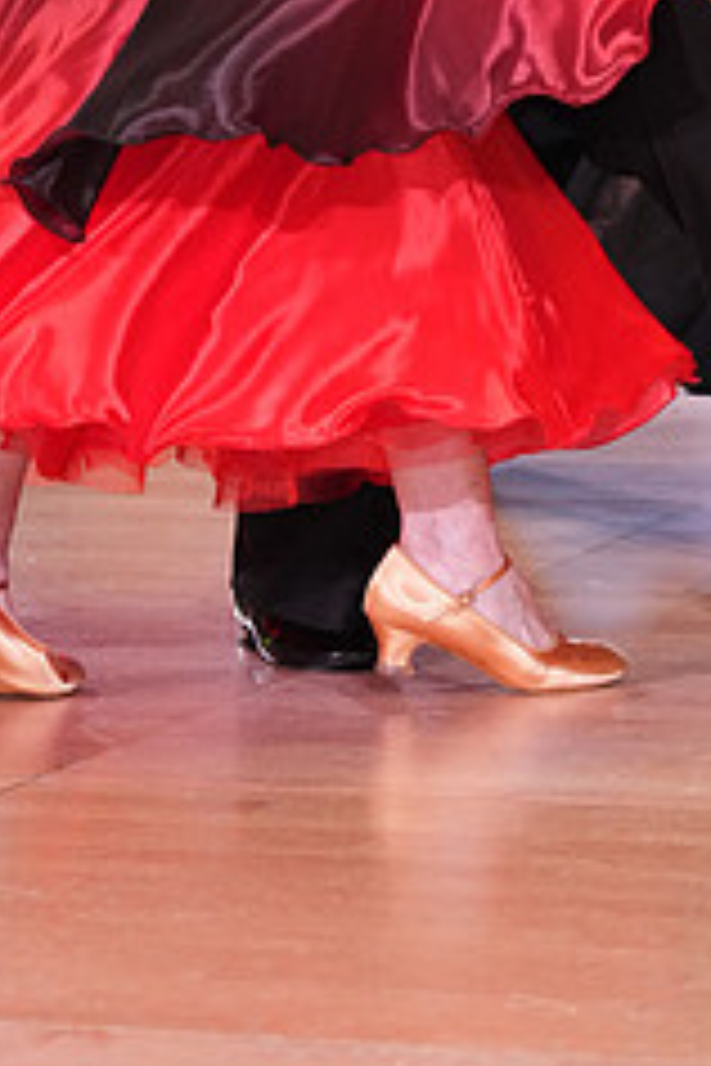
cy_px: -225
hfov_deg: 5.8
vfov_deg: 8.7
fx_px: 6961
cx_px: 331
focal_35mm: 235
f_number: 5
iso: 2500
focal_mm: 96
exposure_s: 1/250
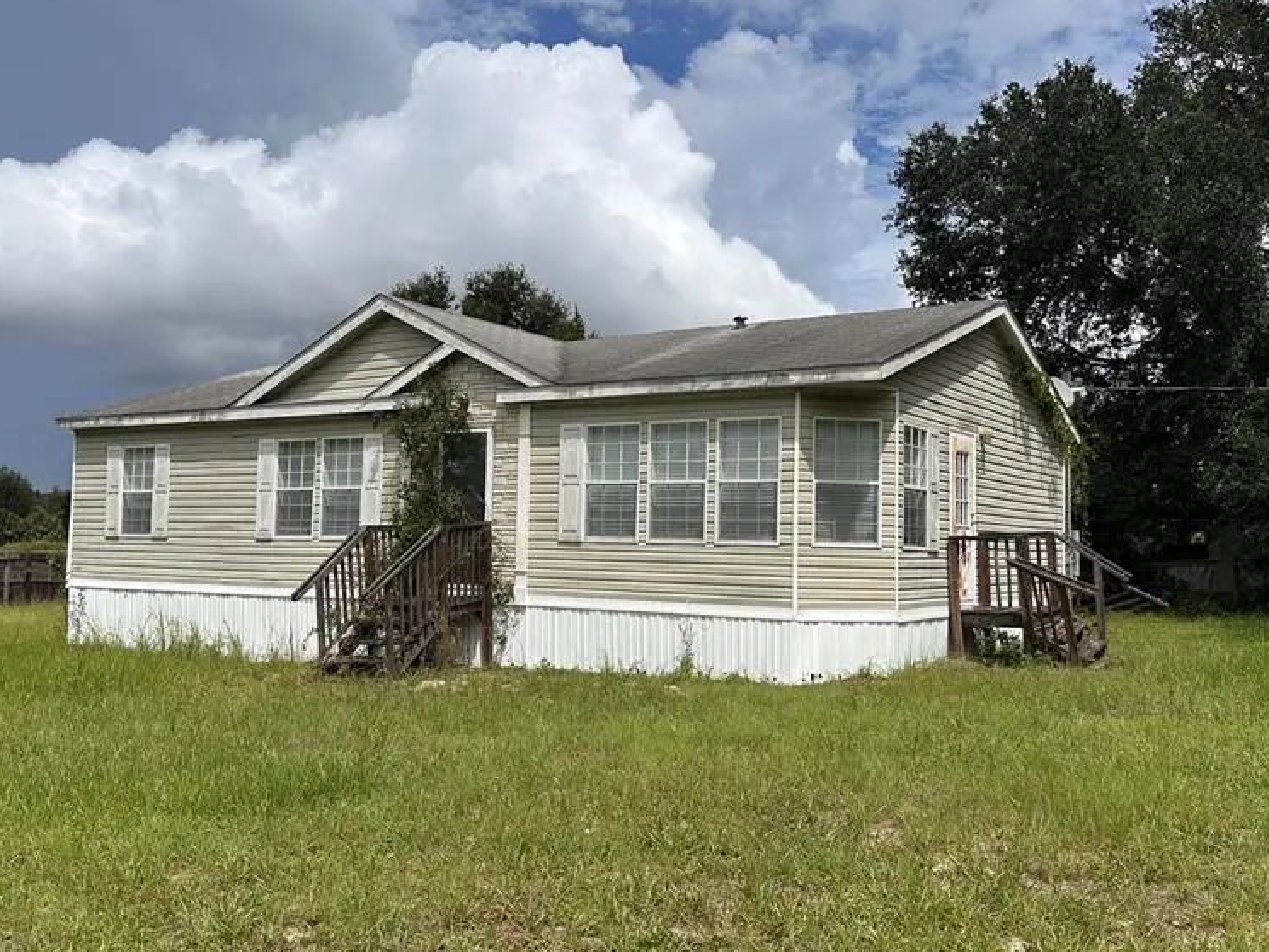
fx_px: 1210
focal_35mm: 33
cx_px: 646
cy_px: 465
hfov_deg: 55.3
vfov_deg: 43.0
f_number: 1.78
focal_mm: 6.86
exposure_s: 1/9709
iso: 80
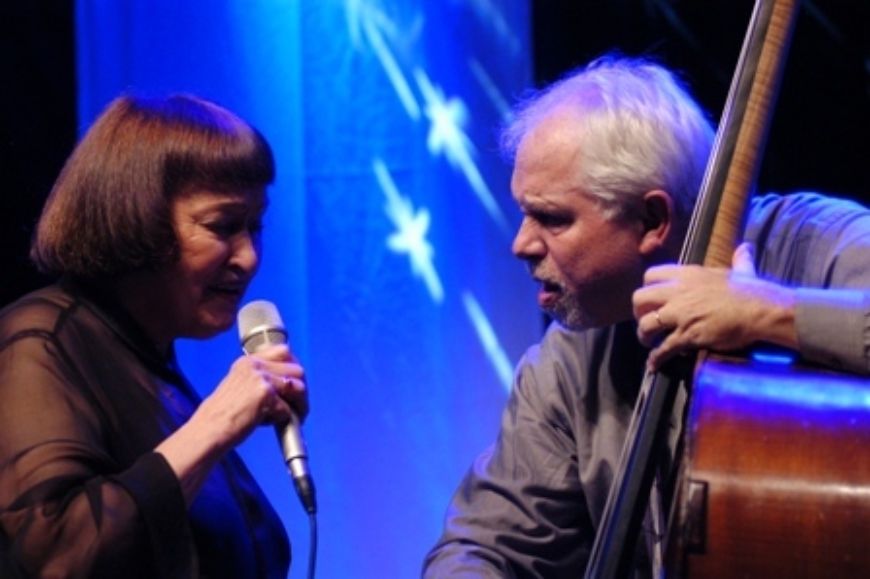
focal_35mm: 120
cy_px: 290
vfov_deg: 11.4
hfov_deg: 17.1
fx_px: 2898
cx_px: 435
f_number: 3.2
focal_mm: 80
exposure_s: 1/100
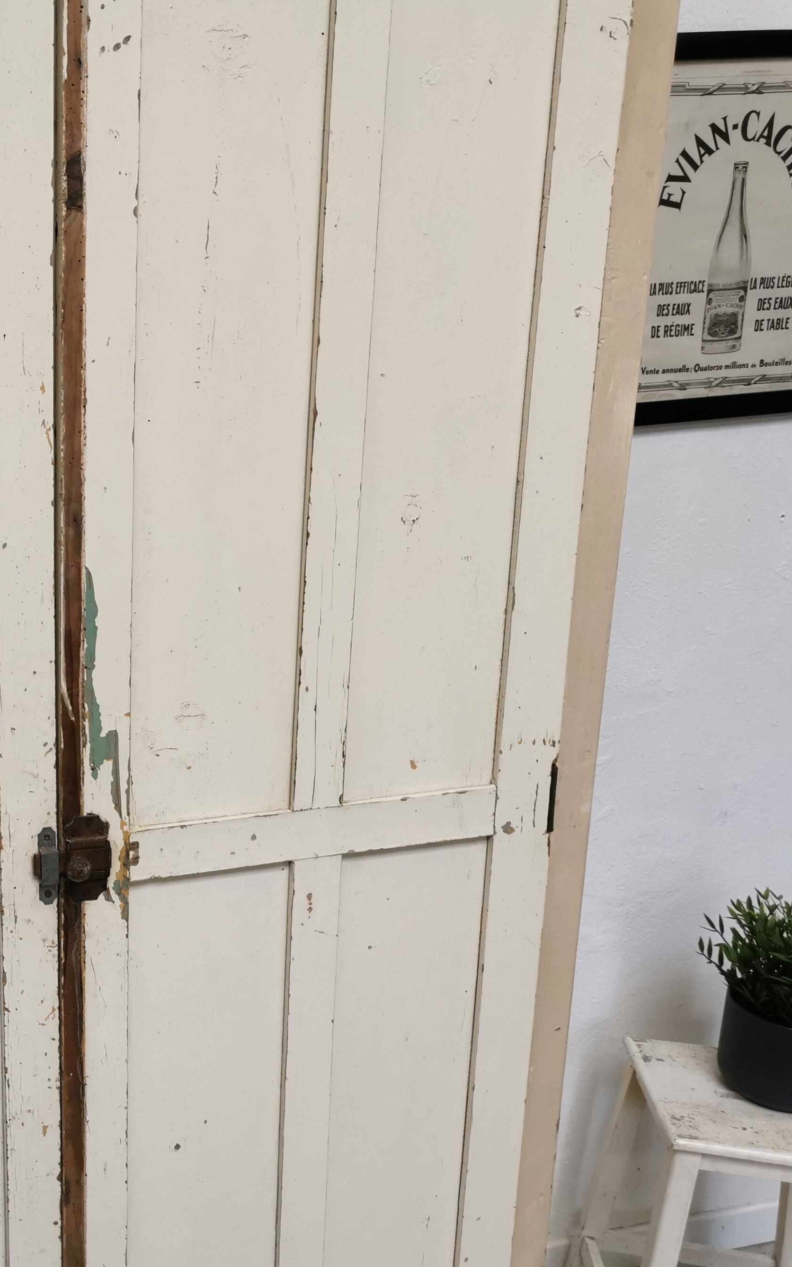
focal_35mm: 39
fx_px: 1347
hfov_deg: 29.7
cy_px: 634
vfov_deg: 50.4
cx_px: -62
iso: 125
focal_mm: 5.58
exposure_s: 1/50
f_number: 1.8
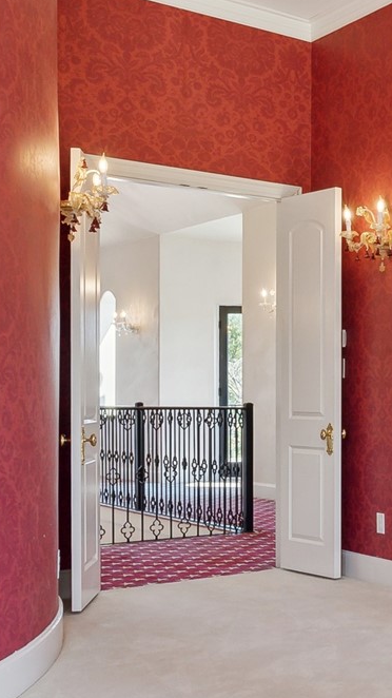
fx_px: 1017
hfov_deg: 18.7
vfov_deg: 37.6
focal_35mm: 55
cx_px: 626
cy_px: 436
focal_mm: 16
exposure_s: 1/50
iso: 640
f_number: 8
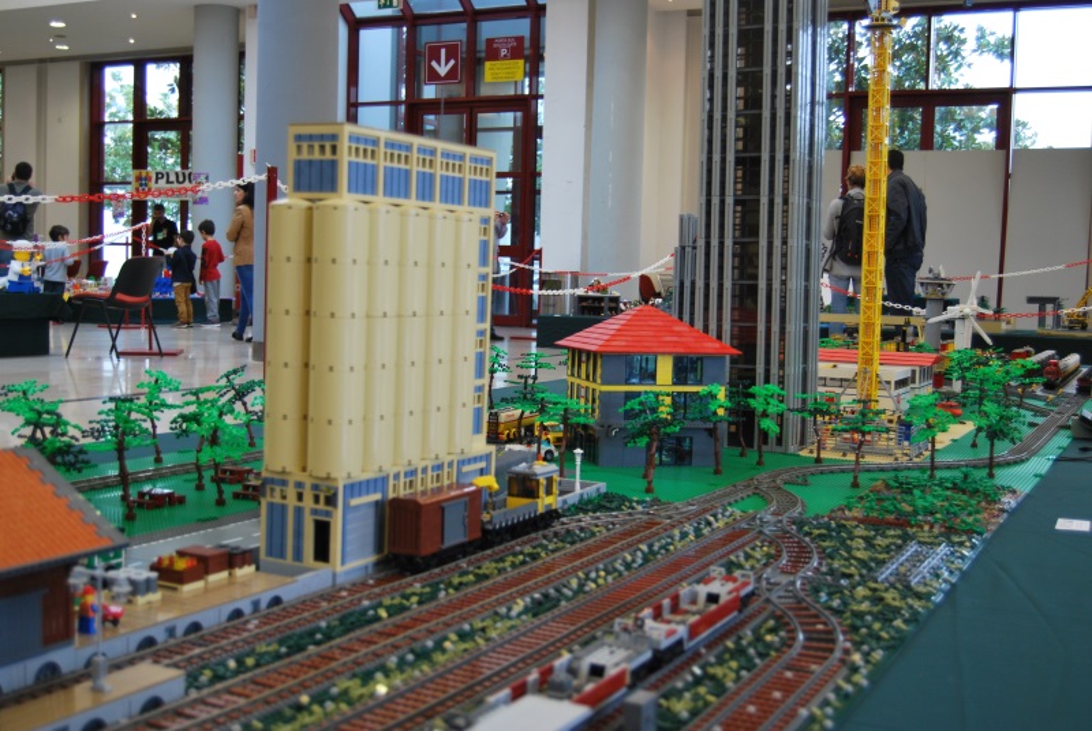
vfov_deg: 32.0
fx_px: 1276
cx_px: 546
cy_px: 366
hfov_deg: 46.3
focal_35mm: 42
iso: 280
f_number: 4.2
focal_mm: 28
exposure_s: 1/30
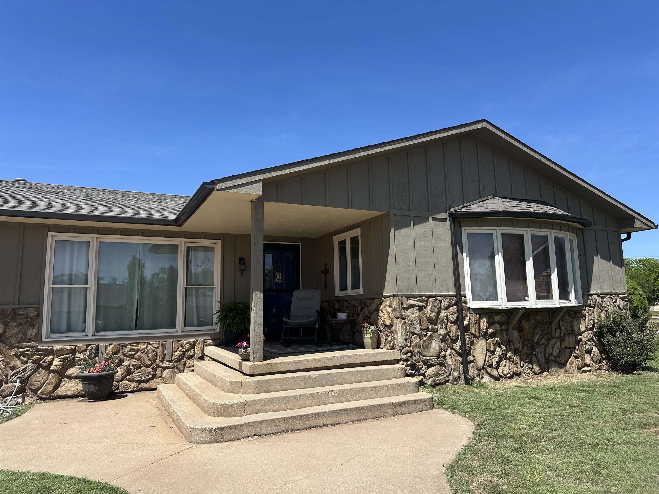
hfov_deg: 71.6
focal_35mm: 24
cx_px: 330
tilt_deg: +8.2
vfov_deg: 56.8
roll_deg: +0.8
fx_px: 457
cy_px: 247
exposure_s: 1/4016
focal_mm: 6.86
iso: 80
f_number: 1.78
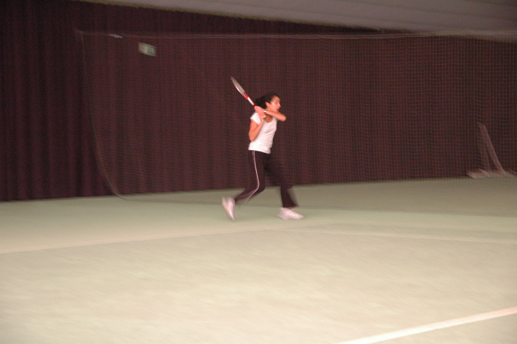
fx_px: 1507
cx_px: 258
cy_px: 172
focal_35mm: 105
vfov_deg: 13.0
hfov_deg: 19.5
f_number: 4.5
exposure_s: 1/20
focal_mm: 70
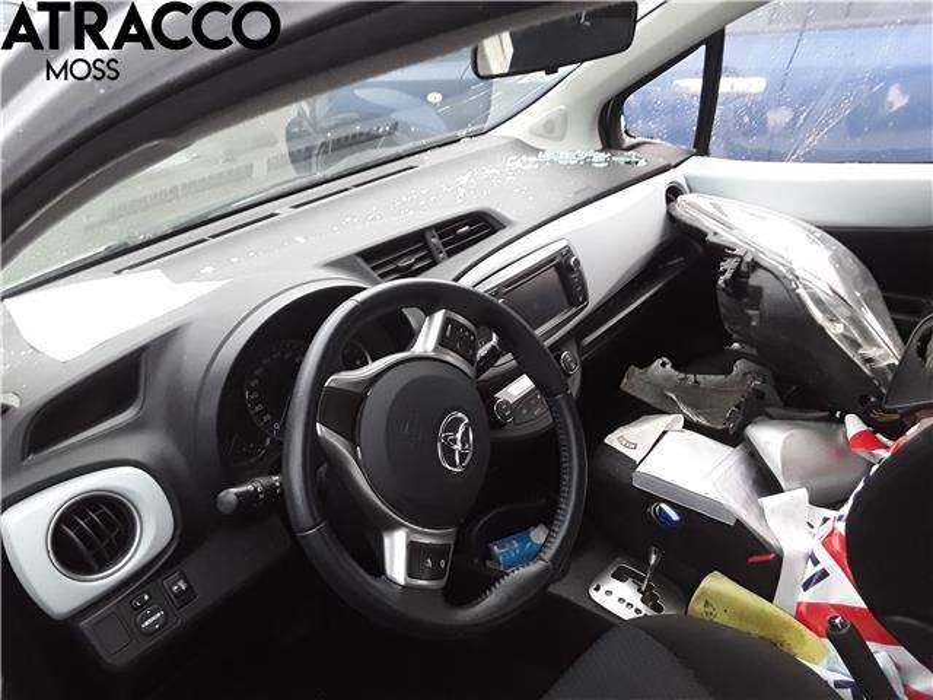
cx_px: 466
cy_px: 350
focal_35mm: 28
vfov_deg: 49.7
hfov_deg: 63.4
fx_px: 755
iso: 160
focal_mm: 2.91
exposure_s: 1/50
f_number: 1.9
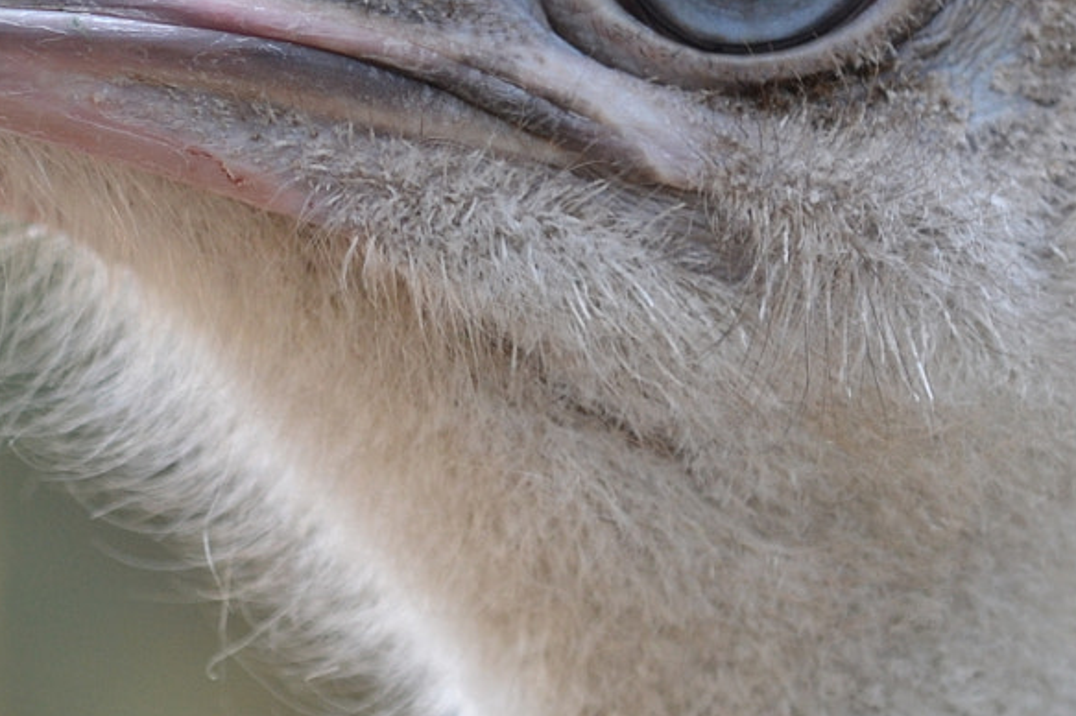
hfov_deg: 3.2
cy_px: 150
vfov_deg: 2.1
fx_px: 19207
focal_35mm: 643
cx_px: 567
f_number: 2.8
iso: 400
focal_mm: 122
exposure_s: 1/80
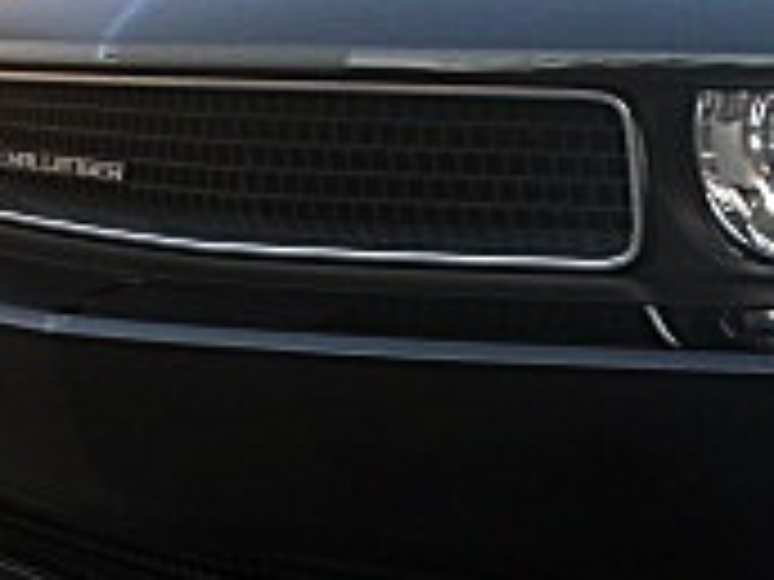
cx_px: 1035
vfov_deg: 11.1
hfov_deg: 14.1
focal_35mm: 134
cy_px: 373
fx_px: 2996
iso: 50
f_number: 2.8
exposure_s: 1/100
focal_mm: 6.3
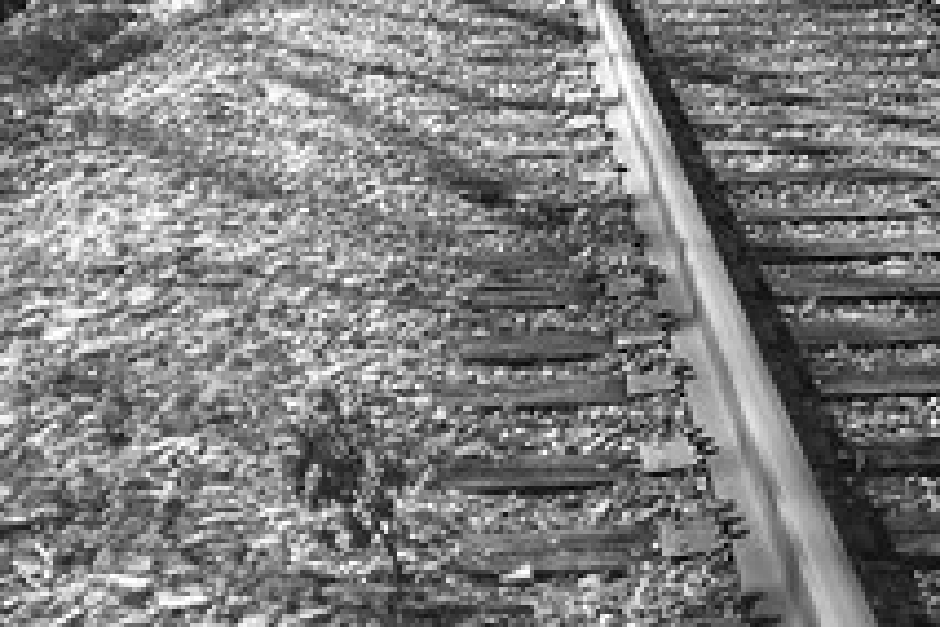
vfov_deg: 12.5
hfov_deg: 18.0
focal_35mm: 109
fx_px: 2846
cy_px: 115
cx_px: 1046
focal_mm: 6.3
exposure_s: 1/250
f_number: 3.1
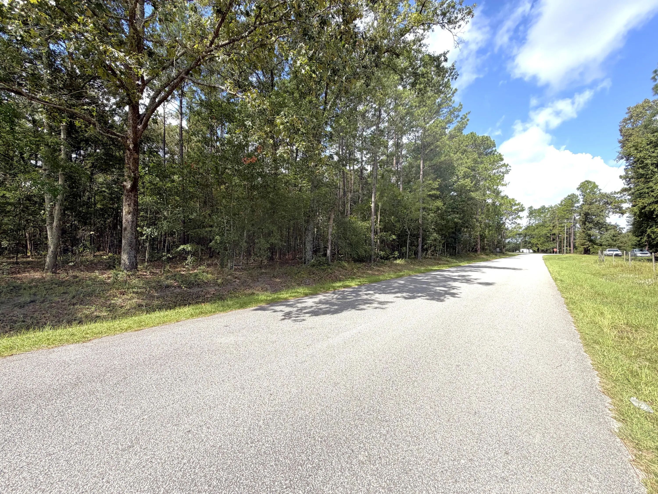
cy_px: 247
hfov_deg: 102.1
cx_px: 329
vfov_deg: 85.7
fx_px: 266
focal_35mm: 14
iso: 32
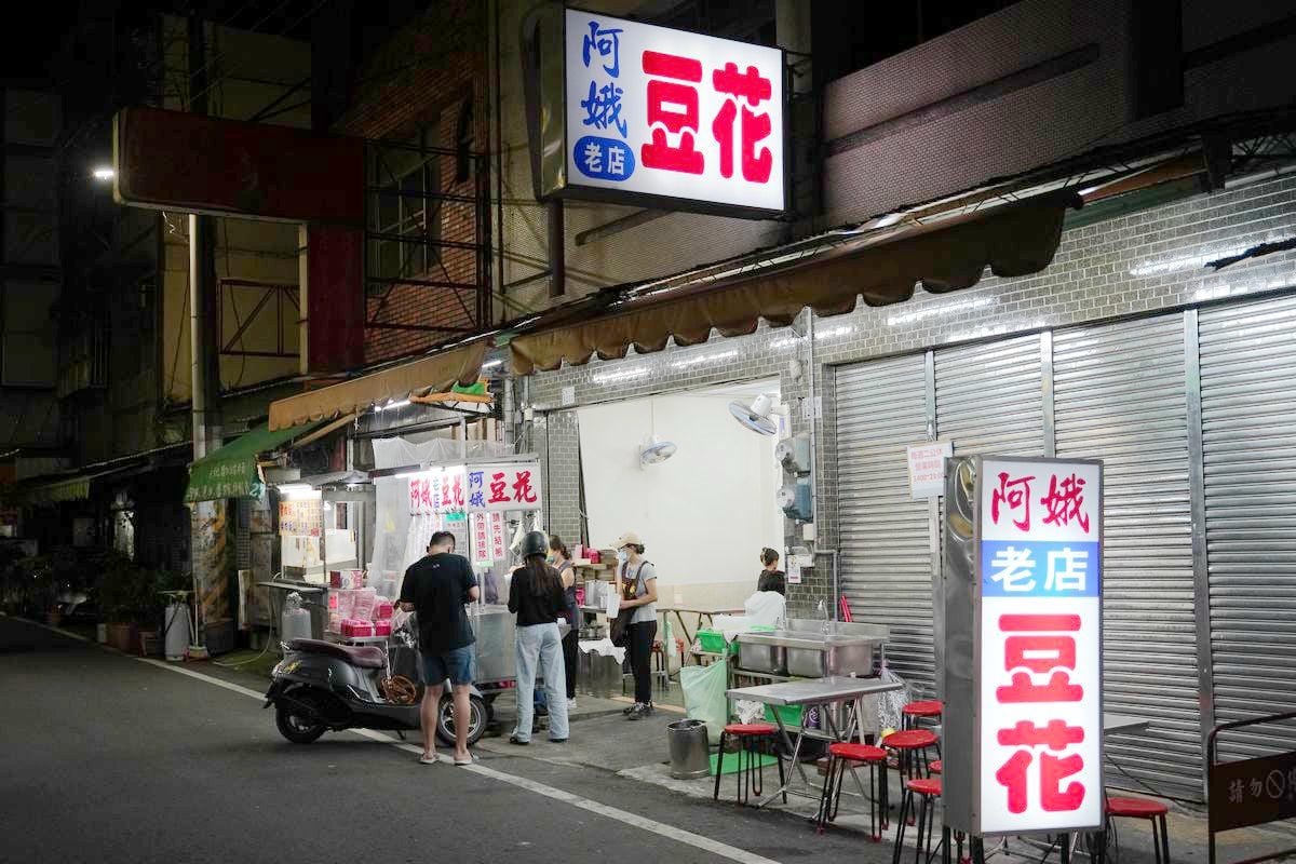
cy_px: 432
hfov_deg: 49.6
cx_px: 648
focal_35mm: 39
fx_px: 1404
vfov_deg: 34.2
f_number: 2.8
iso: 2000
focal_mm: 39
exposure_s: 1/160
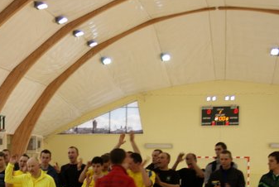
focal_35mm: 74
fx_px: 575
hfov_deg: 26.8
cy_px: 135
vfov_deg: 18.4
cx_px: 55
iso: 100
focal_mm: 26
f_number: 3.2
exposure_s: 1/50
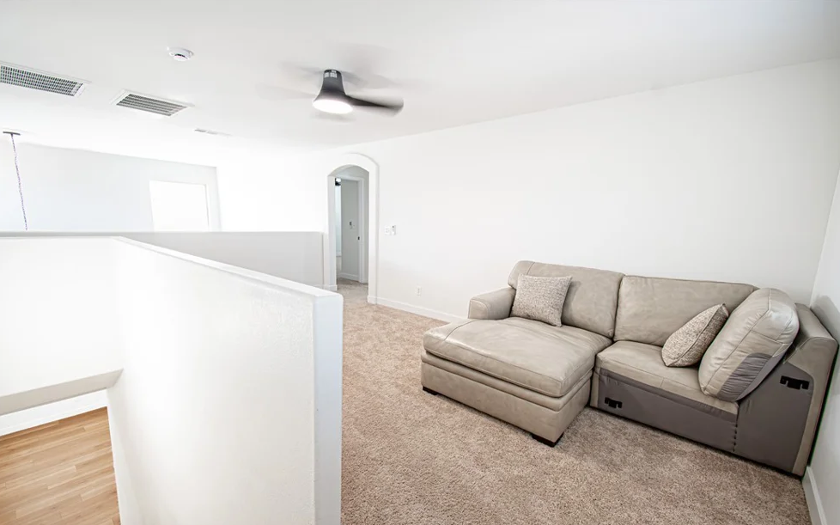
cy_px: 291
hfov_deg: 97.8
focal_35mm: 16
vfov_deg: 71.0
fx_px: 366
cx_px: 408
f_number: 6.3
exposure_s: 1/25
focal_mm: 10
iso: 500
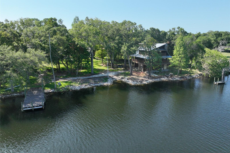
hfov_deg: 71.5
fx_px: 160
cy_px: 70
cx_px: 115
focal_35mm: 25
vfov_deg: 51.2
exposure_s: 1/2000
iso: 330
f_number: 2.8
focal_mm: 12.29
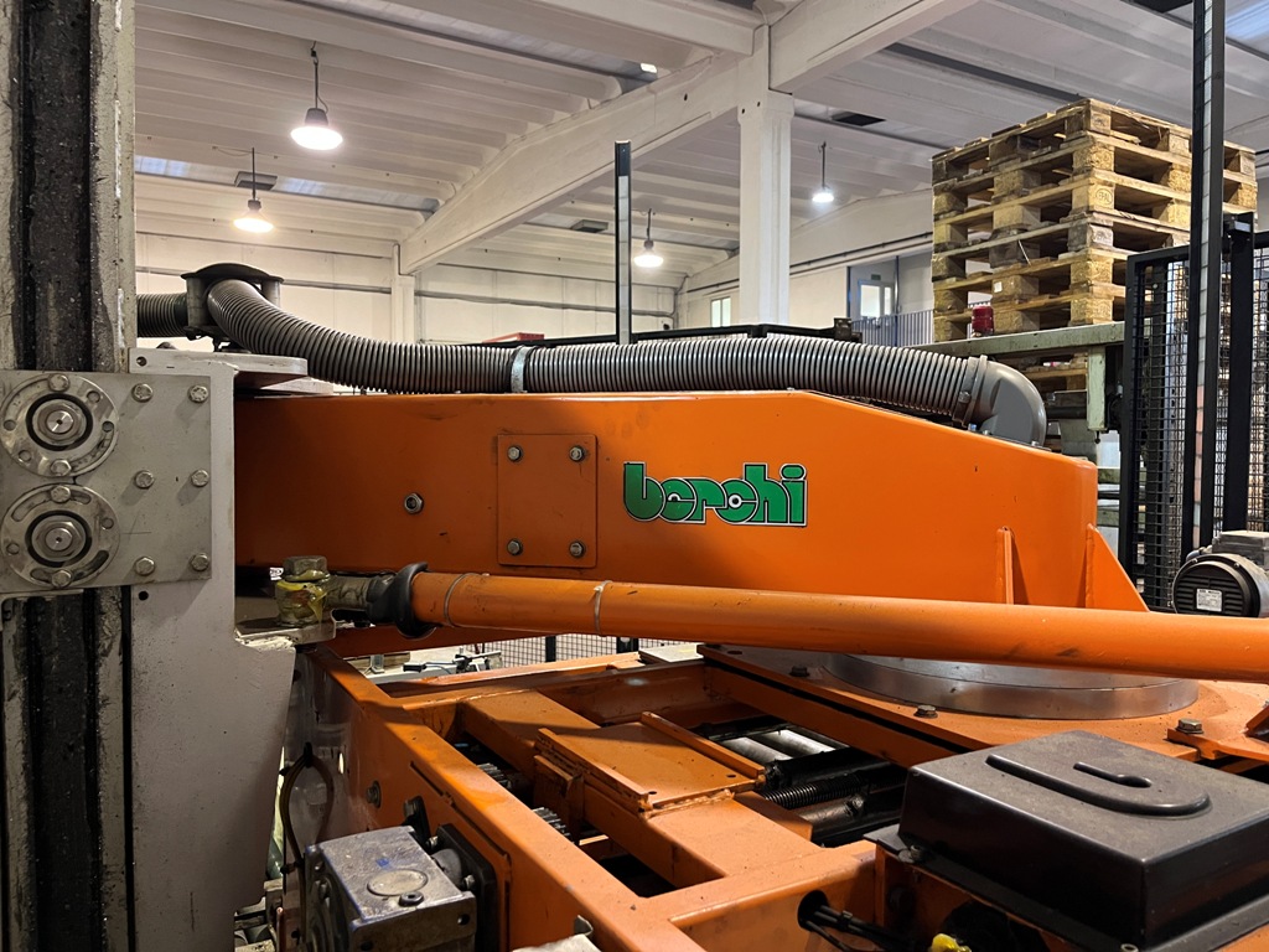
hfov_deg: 67.3
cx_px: 634
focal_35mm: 26
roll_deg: -0.4
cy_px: 476
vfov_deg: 53.1
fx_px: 953
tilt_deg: -1.9
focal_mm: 5.1
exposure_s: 1/33
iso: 400
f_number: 1.6
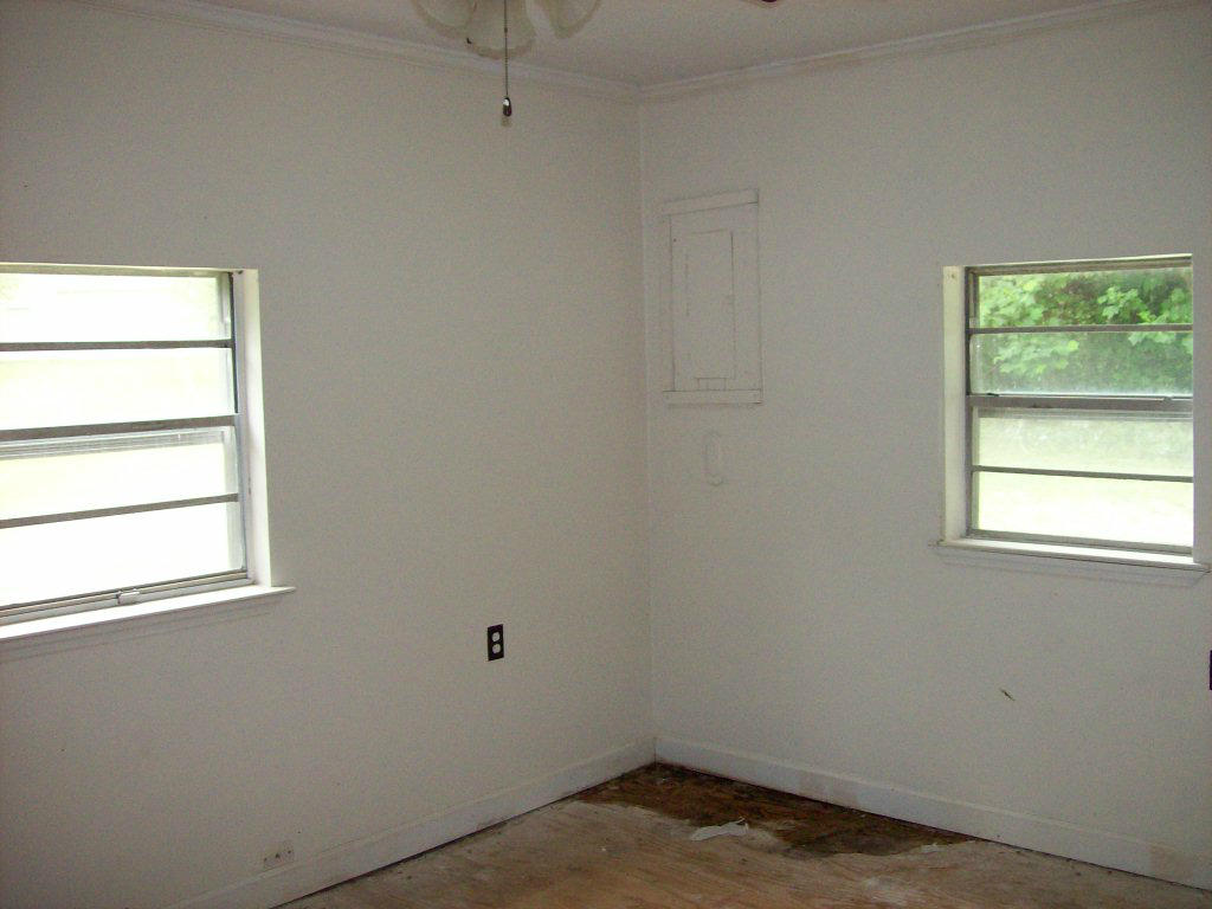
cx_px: 606
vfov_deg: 39.7
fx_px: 1260
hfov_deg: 51.4
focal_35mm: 36
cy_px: 454
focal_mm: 6
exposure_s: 1/64
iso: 140
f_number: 2.7
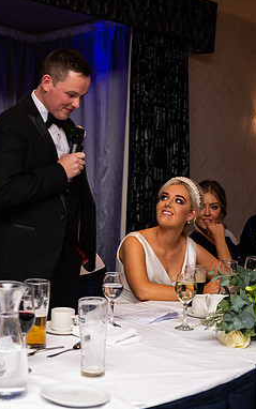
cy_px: 204
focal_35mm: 65
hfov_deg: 19.9
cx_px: 73
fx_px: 725
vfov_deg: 31.5
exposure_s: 1/160
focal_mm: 42
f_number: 3.5
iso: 640
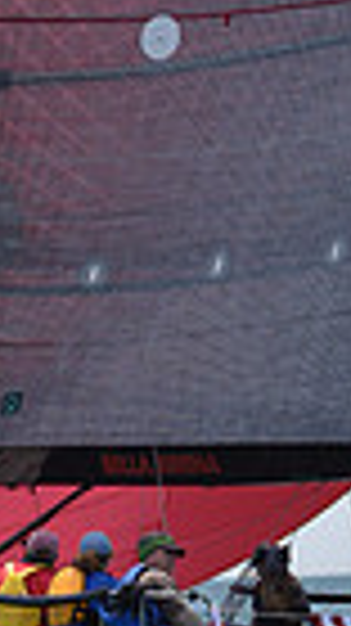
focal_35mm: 307
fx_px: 5089
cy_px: -302
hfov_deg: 4.0
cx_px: 200
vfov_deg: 6.9
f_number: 6.3
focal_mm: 70
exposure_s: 1/800
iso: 400
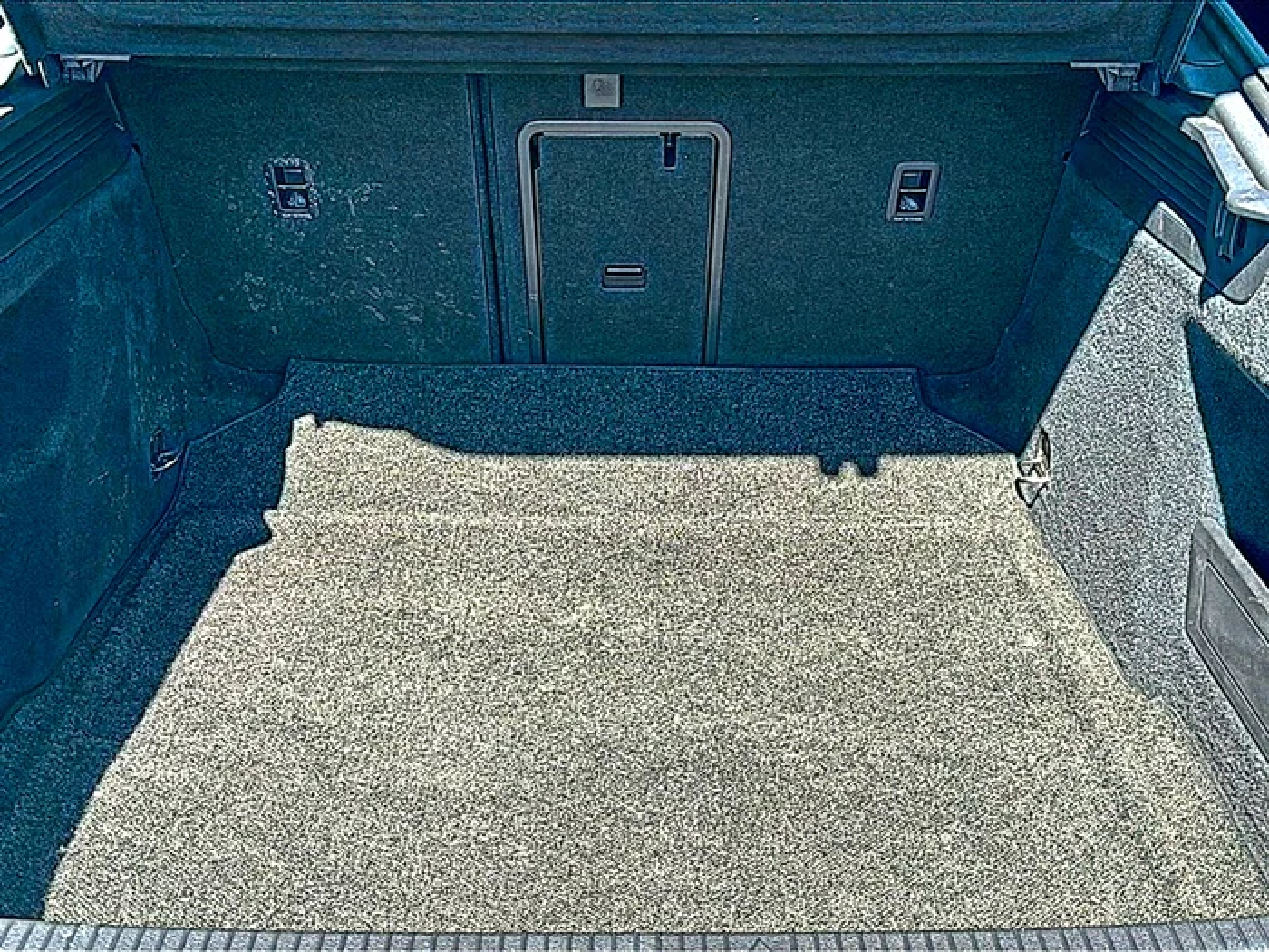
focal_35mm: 35
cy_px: 476
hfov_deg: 52.6
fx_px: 1283
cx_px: 634
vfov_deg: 40.7
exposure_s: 1/552
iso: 80
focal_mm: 6.86
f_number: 1.78
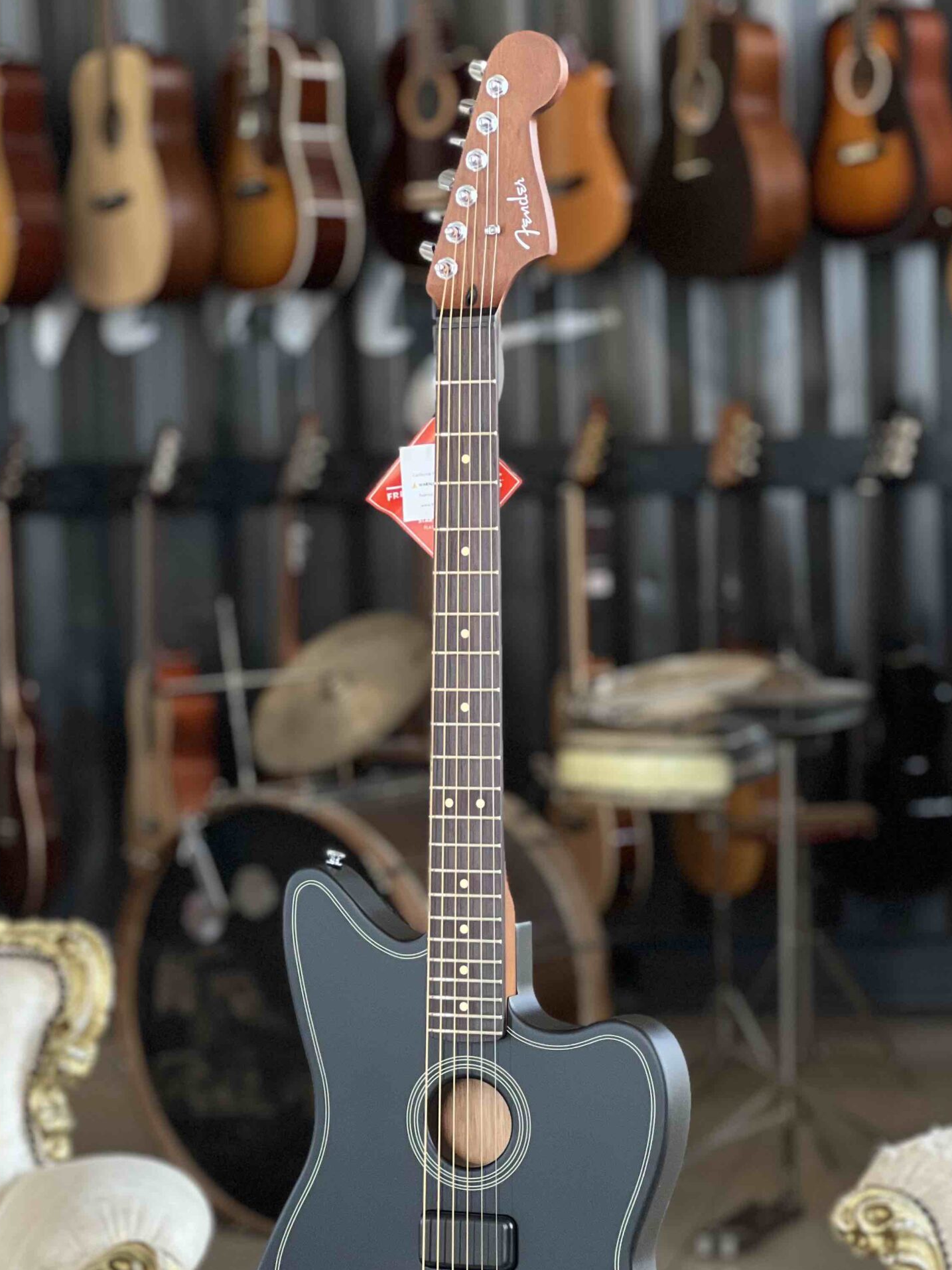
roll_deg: +2.5
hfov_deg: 14.4
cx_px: 489
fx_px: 3778
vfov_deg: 19.0
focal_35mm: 103
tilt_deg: -6.1
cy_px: 815
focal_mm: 9
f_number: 2.8
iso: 250
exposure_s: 1/66
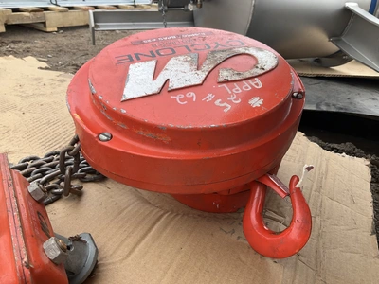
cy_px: 142
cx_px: 190
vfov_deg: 48.2
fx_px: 318
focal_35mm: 29
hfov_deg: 61.7
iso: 25
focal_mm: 3
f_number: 1.8
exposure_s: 1/286
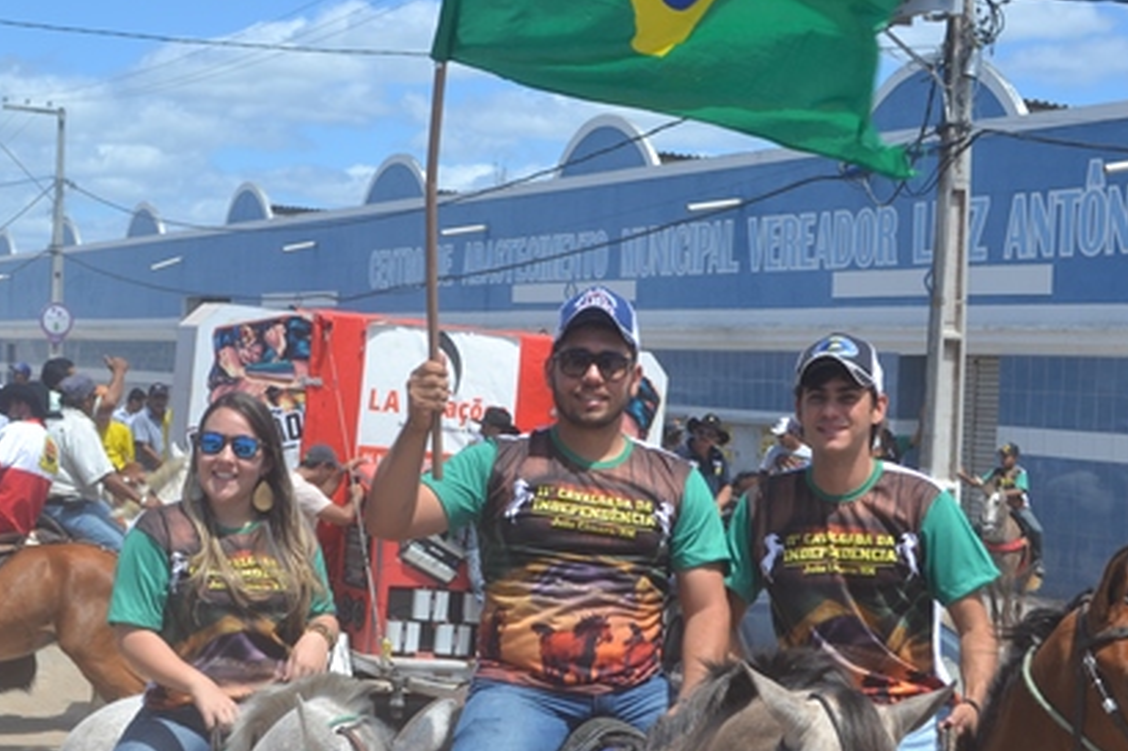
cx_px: 509
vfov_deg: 18.1
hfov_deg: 27.0
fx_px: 2349
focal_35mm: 75
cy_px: 505
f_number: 8
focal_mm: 32
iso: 100
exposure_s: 1/320
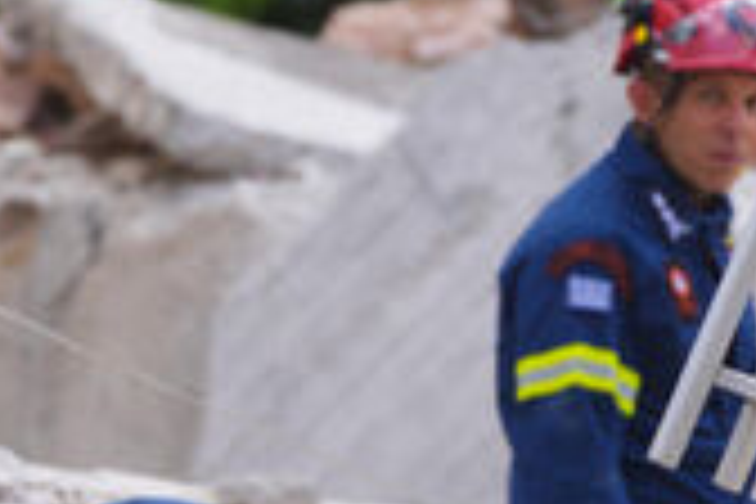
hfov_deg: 1.9
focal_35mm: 1110
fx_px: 23308
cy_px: 43
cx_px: 958
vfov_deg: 1.2
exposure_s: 1/500
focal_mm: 200
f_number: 3.5
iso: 80
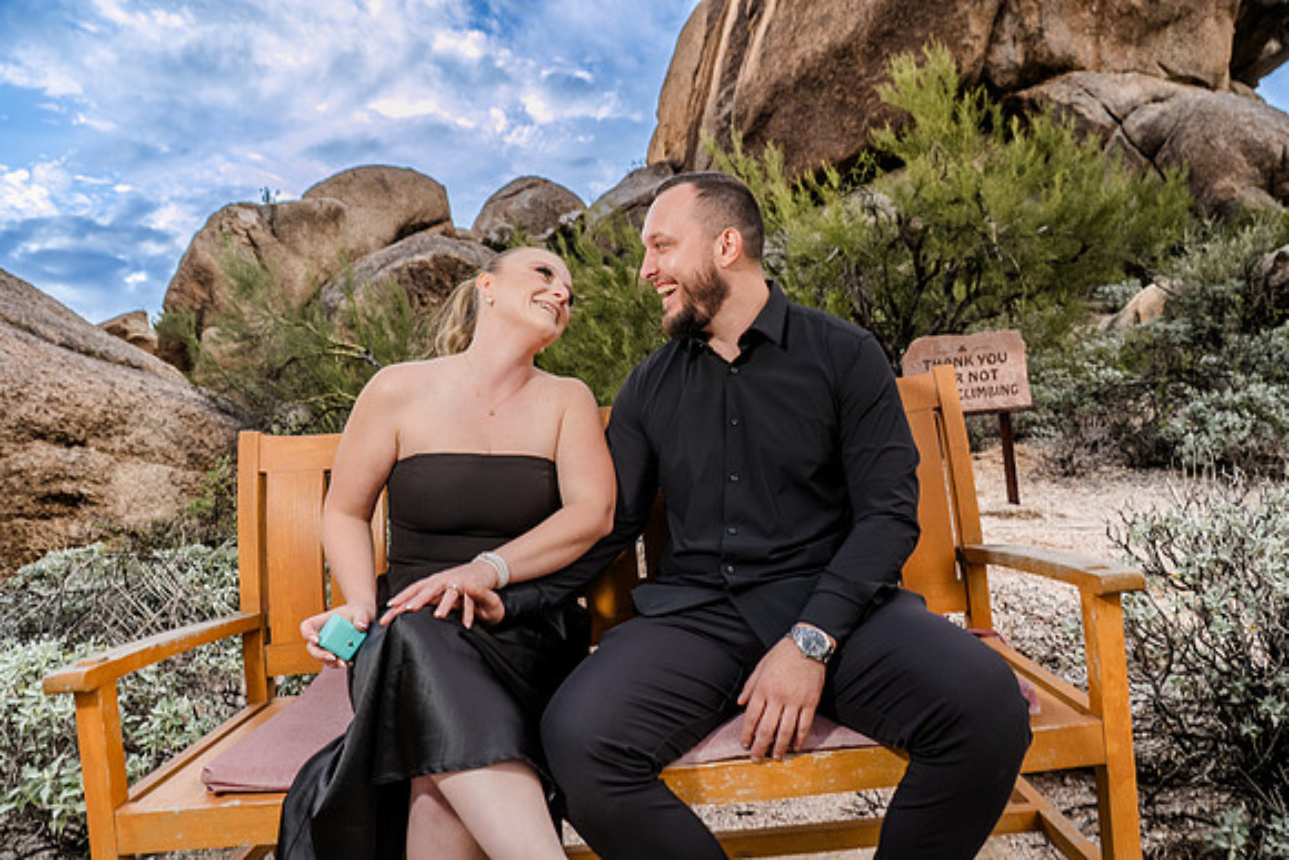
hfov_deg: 73.7
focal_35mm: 24
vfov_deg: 53.2
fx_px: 859
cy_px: 430
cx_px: 644
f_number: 5.6
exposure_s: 1/250
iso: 200
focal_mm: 24
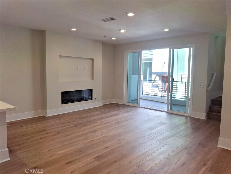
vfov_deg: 54.9
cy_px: 87
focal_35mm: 25
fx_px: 167
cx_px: 116
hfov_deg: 69.4
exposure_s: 1/192
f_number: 1.8
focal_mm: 4.69
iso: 25
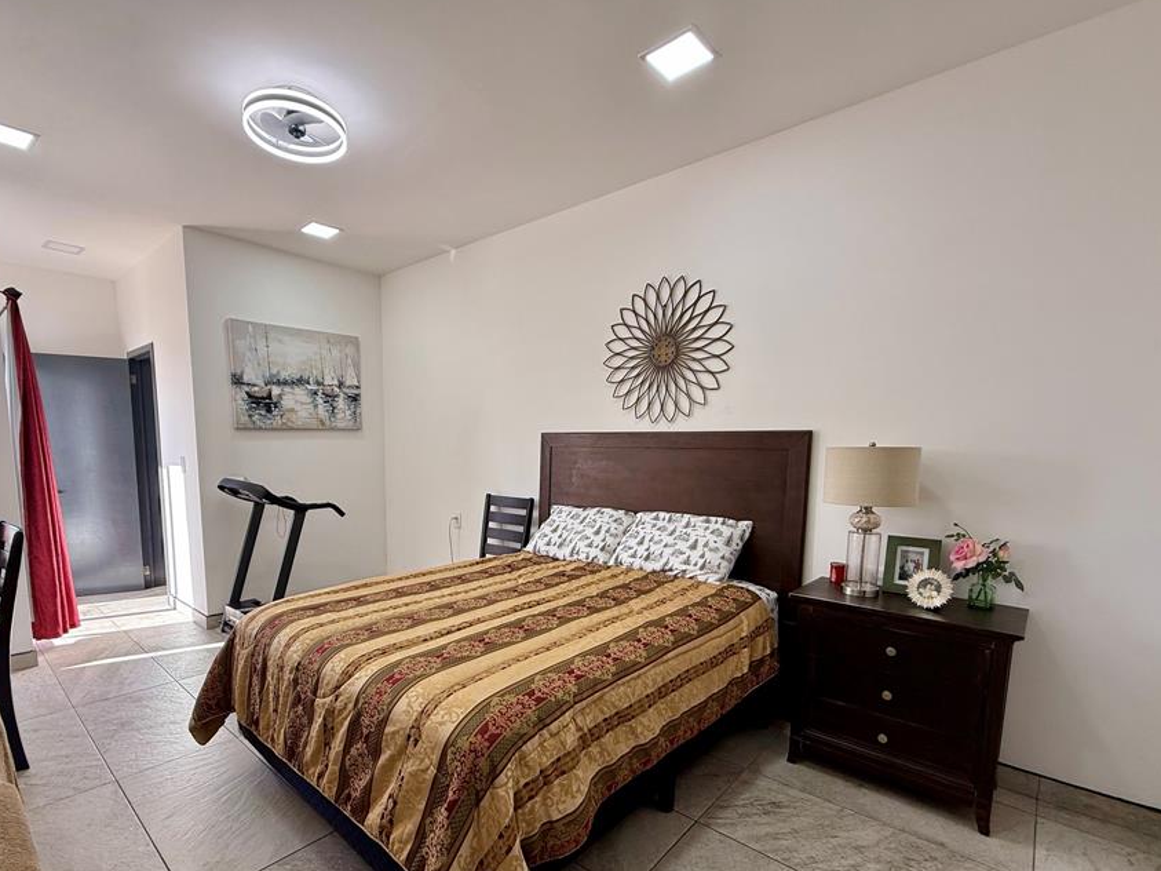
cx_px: 537
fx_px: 570
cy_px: 510
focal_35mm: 17
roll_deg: -0.8
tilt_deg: -6.9
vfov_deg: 74.1
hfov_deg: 90.9
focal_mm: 2.22
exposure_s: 1/99
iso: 64
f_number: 2.2
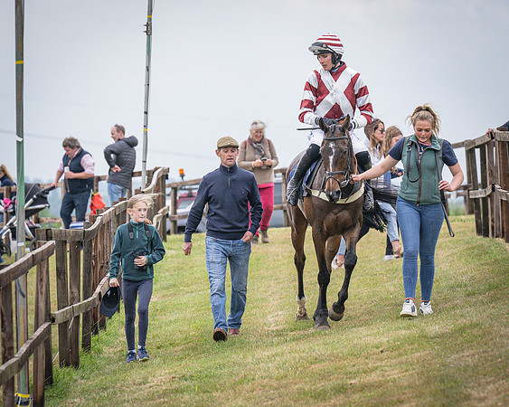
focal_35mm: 295
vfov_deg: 5.2
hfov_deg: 6.6
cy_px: 204
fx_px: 4445
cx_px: 254
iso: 400
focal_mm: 175
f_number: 5
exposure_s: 1/1000
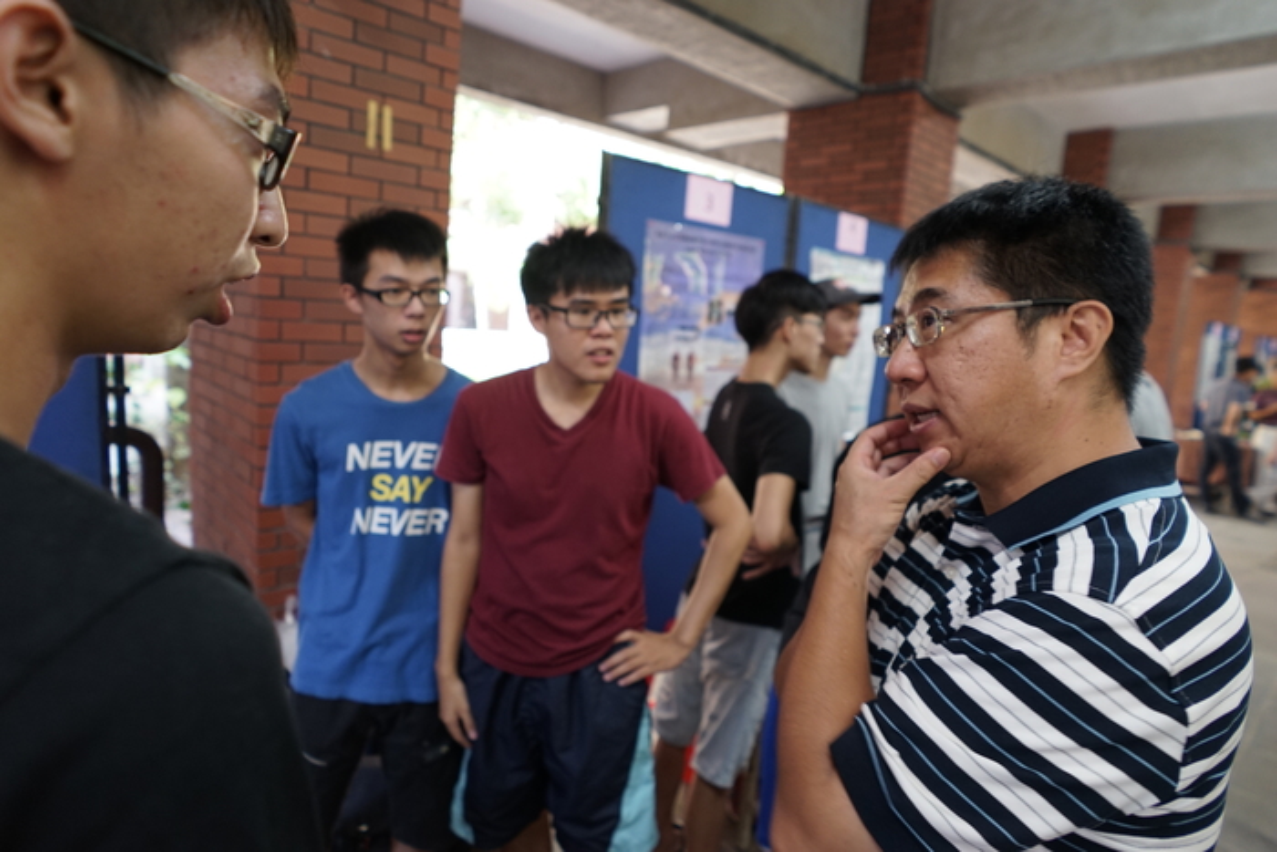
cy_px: 426
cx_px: 638
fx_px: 745
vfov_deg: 59.5
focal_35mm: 21
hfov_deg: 81.2
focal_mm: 21
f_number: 3.2
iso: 800
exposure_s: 1/60
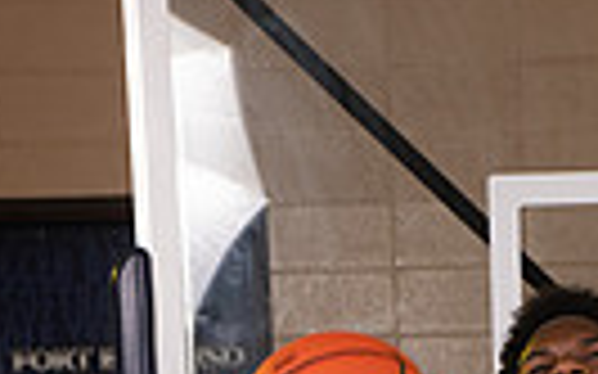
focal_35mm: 166
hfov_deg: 12.5
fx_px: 2704
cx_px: 602
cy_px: 915
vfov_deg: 7.4
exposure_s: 1/320
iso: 320
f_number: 7.1
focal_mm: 48
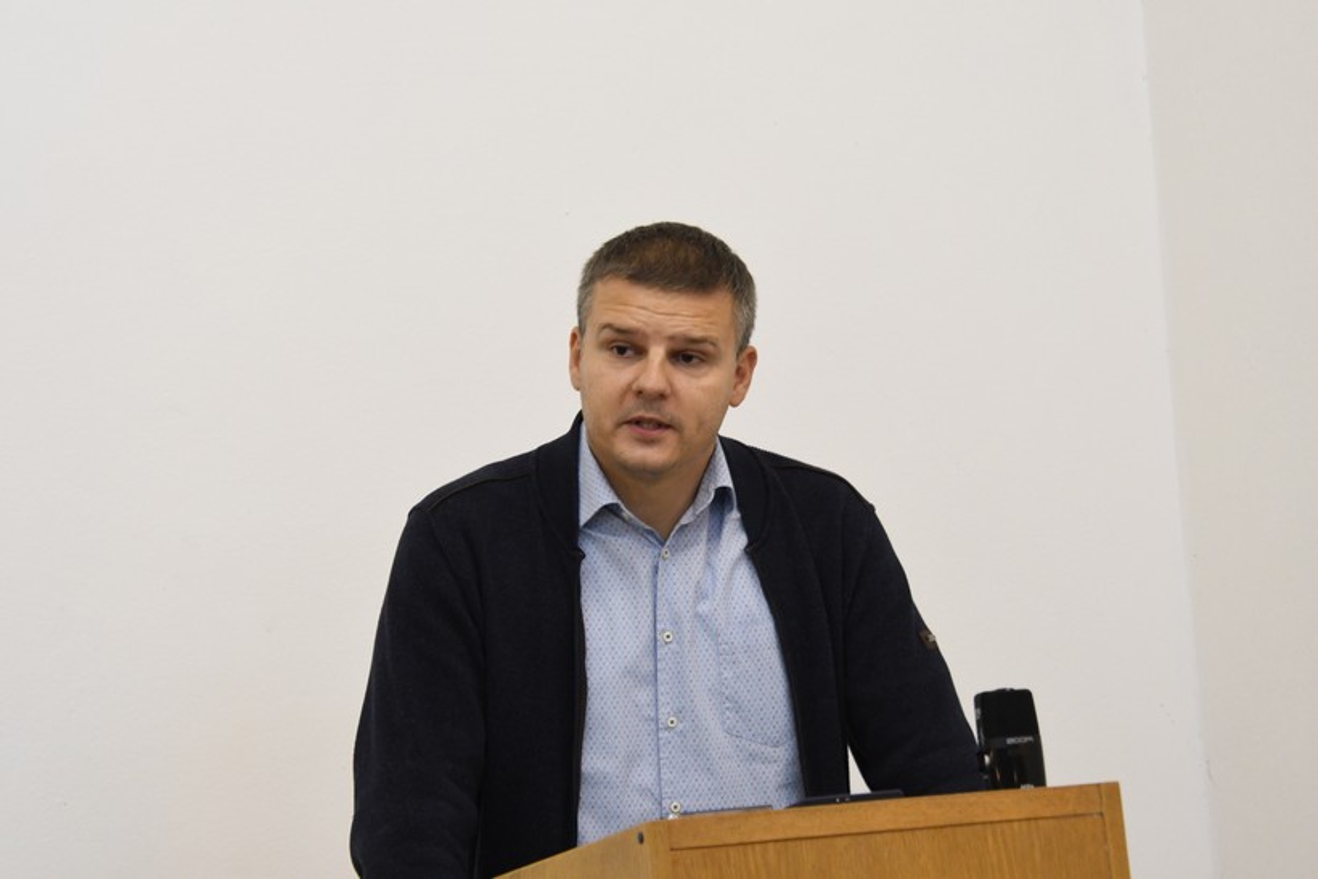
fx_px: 6847
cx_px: 659
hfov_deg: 11.0
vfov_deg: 7.3
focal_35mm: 187
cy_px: 440
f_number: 5.6
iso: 2000
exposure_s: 1/100
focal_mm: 125
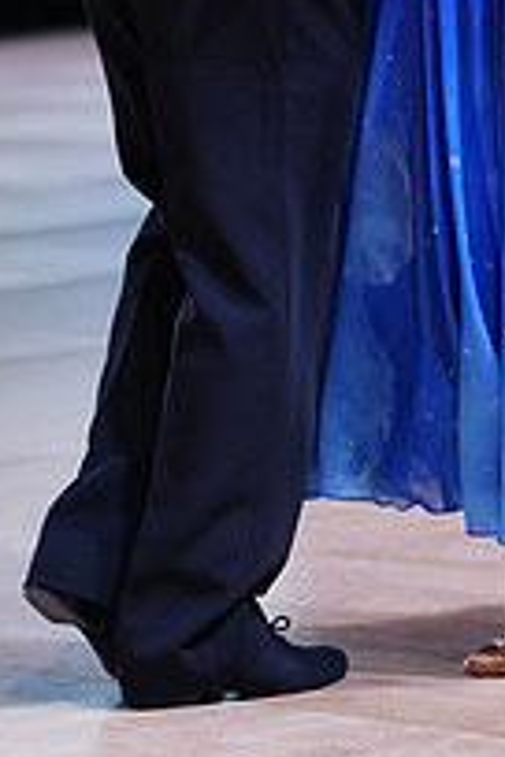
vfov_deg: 7.9
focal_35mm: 259
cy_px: -145
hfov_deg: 5.3
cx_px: 291
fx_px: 5449
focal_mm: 91
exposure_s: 1/500
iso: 800
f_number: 2.8
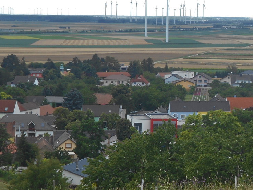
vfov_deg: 10.4
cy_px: 117
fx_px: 1045
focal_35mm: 143
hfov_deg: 13.7
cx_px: 194
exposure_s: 1/160
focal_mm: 11.6
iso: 80
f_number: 5.3
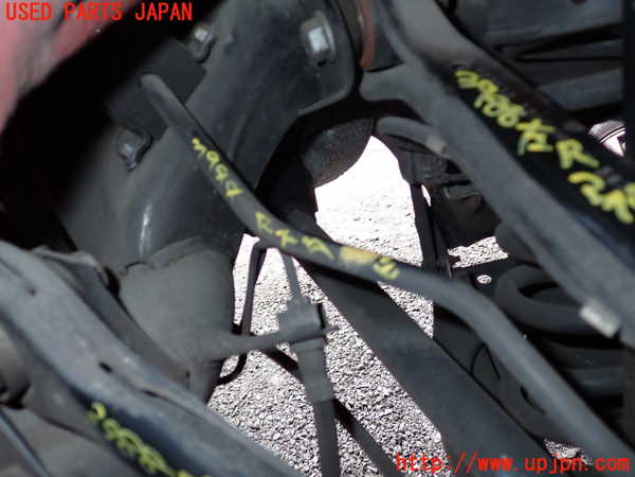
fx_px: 550
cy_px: 238
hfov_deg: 60.0
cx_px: 318
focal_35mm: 30
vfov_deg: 46.8
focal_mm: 5.4
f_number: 2.3
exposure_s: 1/30
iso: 200
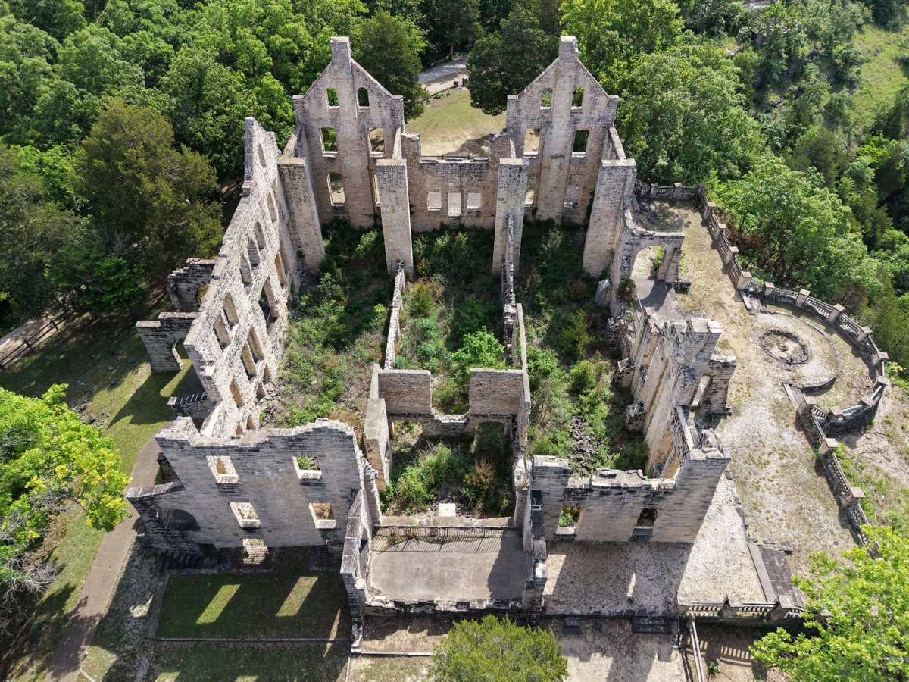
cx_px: 454
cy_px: 341
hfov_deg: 71.6
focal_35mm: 24
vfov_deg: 56.8
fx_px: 630
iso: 200
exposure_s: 1/2000
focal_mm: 8.67
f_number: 1.8
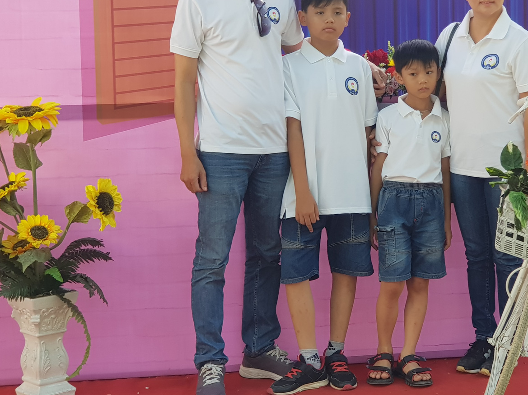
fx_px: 1357
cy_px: 123
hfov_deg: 21.9
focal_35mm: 89
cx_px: 383
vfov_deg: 16.5
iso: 25
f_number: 2.4
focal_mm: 6
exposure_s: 1/46
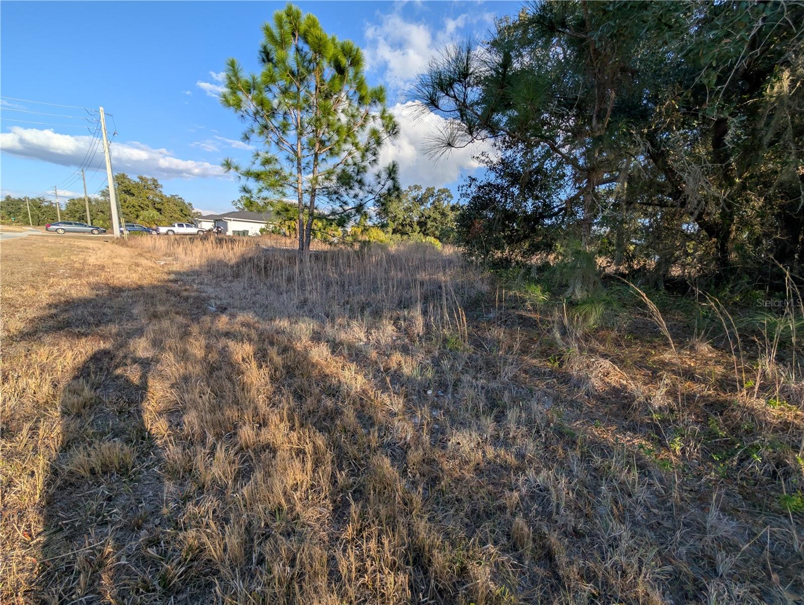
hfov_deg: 110.5
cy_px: 302
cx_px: 402
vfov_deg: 94.6
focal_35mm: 12
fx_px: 279
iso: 56
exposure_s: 1/2451
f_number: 1.7
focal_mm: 2.02
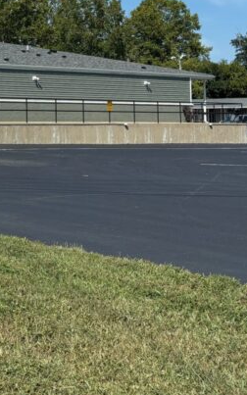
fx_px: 754
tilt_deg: +4.9
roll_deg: -0.7
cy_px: 65
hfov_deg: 17.7
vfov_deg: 28.6
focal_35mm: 70
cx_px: -53
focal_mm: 5.96
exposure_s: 1/3788
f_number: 1.6
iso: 50
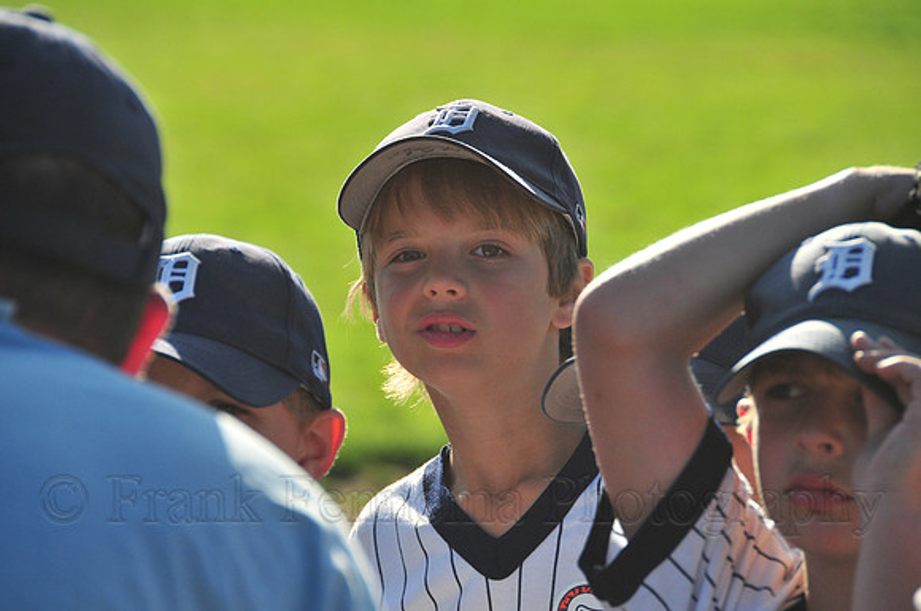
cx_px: 460
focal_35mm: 300
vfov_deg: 4.6
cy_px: 306
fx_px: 7664
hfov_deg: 6.9
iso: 400
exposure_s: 1/1000
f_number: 5.6
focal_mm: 200
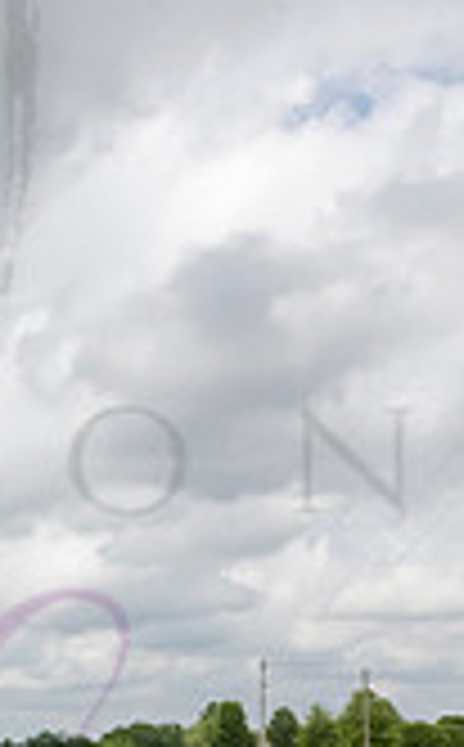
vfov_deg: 37.5
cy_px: 682
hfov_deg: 21.4
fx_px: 1017
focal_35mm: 50
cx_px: -239
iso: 1000
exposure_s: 1/320
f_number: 22
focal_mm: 14
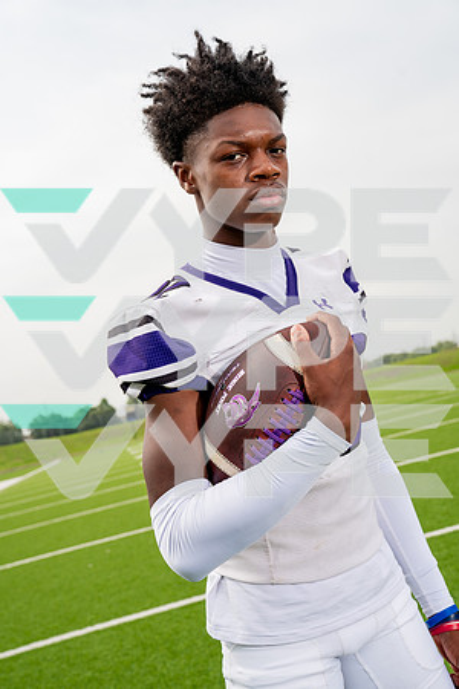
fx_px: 765
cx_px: 230
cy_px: 344
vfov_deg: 48.5
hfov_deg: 33.4
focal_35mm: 40
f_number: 5.6
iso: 125
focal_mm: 40
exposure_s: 1/800
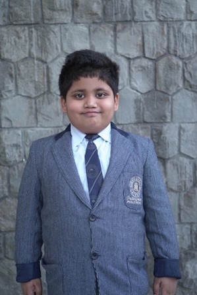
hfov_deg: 28.7
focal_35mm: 47
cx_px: 98
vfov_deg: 41.9
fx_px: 385
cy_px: 148
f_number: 4.5
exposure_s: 1/100
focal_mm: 47
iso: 250
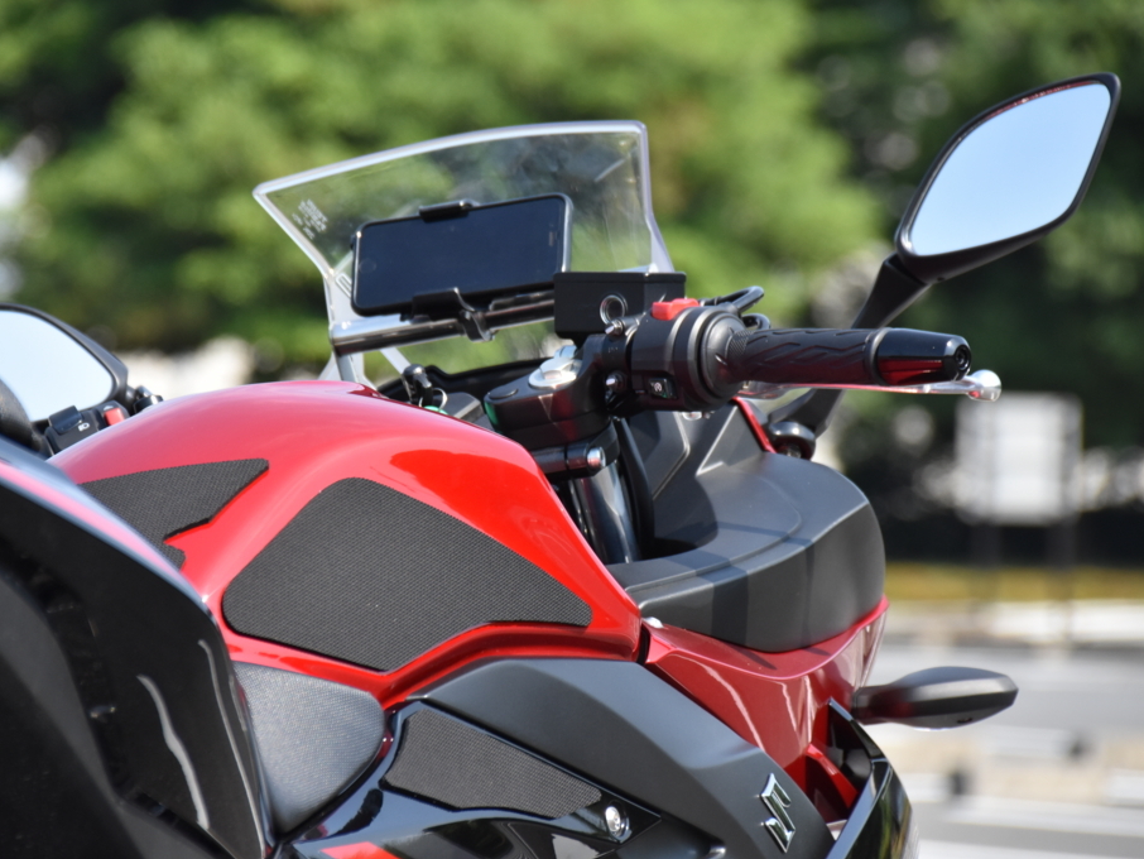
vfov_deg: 4.9
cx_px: 530
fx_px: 9968
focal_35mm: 302
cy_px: 429
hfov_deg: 6.6
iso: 800
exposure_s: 1/1000
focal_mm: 185
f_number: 8
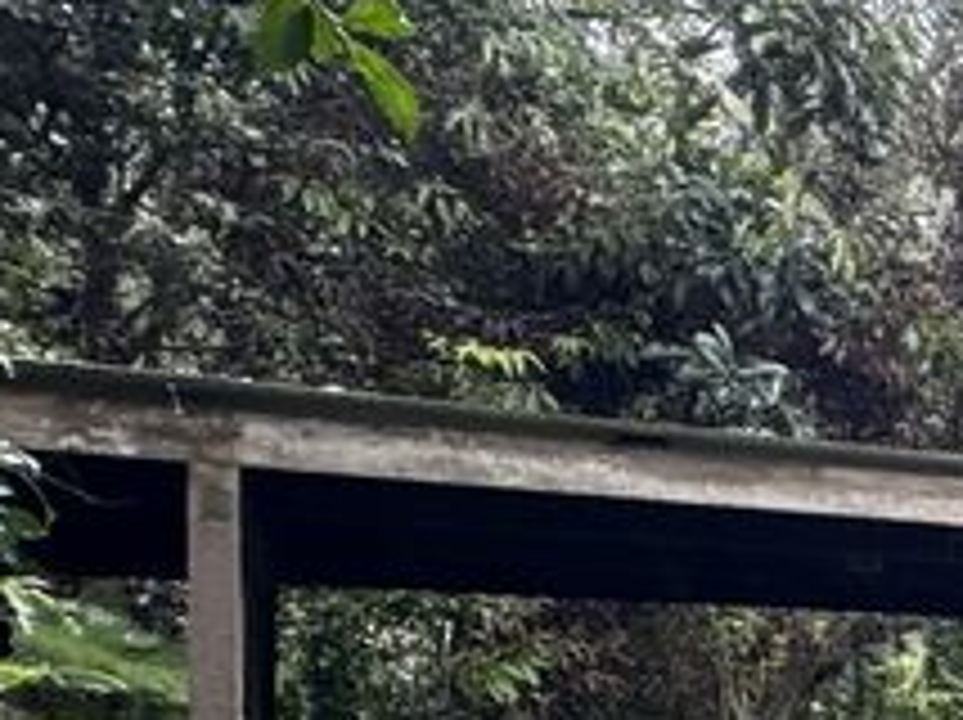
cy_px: 886
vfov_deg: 20.4
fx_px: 1862
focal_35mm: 67
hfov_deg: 18.0
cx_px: 1998
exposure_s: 1/99
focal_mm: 2.22
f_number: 2.2
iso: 320
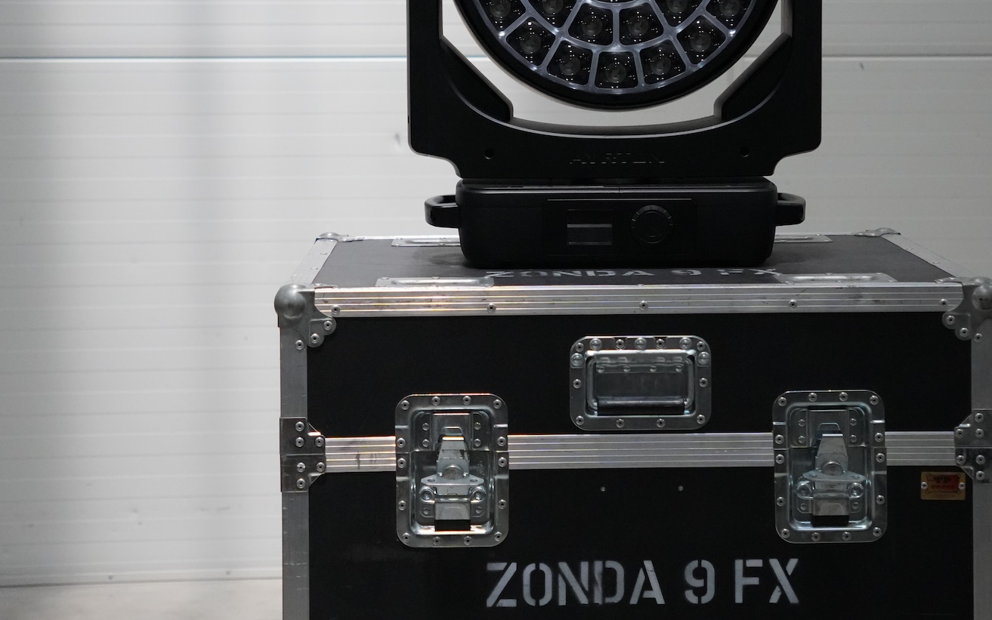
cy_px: 163
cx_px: 545
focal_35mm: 76
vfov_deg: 17.0
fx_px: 2061
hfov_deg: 27.0
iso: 4000
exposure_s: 1/160
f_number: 2.8
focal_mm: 34.1
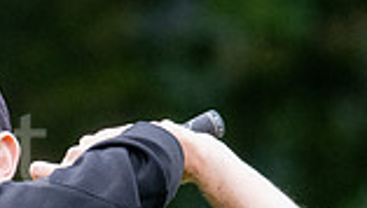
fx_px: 16935
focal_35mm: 1737
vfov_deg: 0.7
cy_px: 300
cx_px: -96
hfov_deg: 1.2
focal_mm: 300
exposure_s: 1/1000
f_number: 4
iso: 2500
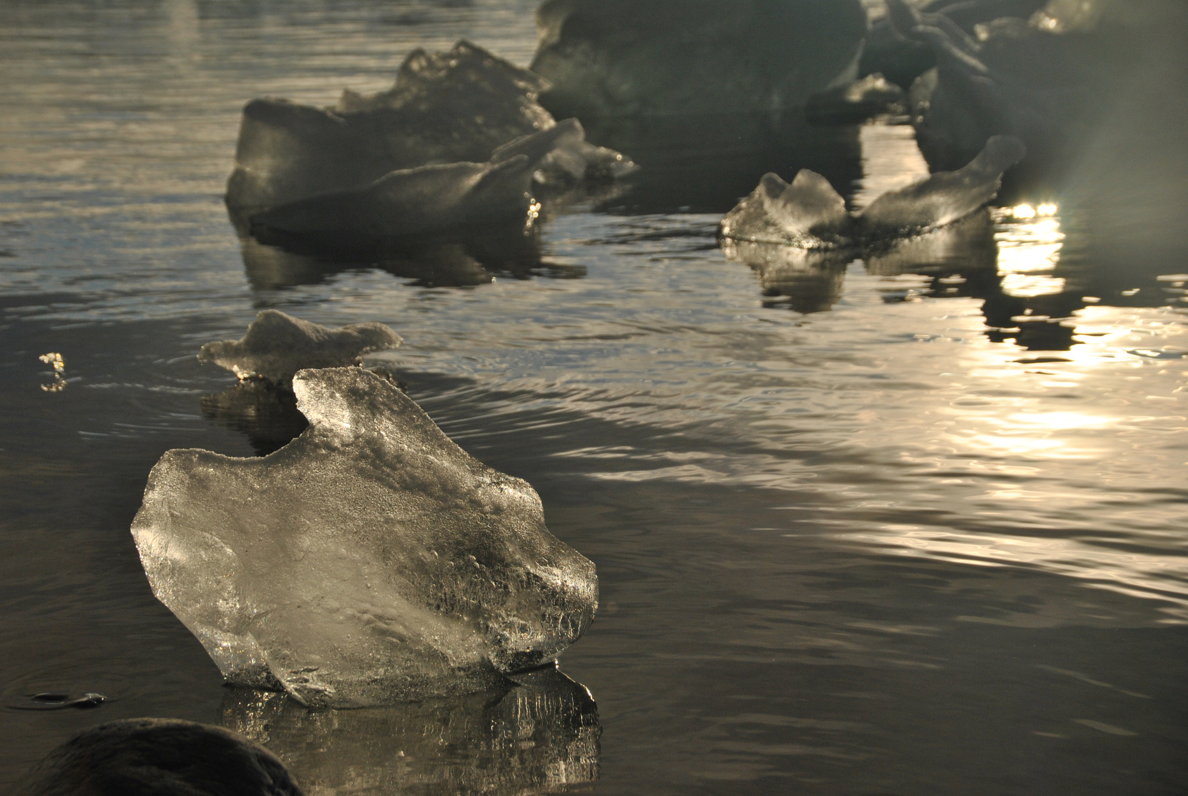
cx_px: 594
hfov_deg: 24.6
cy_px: 398
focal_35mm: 82
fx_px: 2726
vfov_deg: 16.6
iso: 200
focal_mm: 55
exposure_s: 1/4000
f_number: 7.1
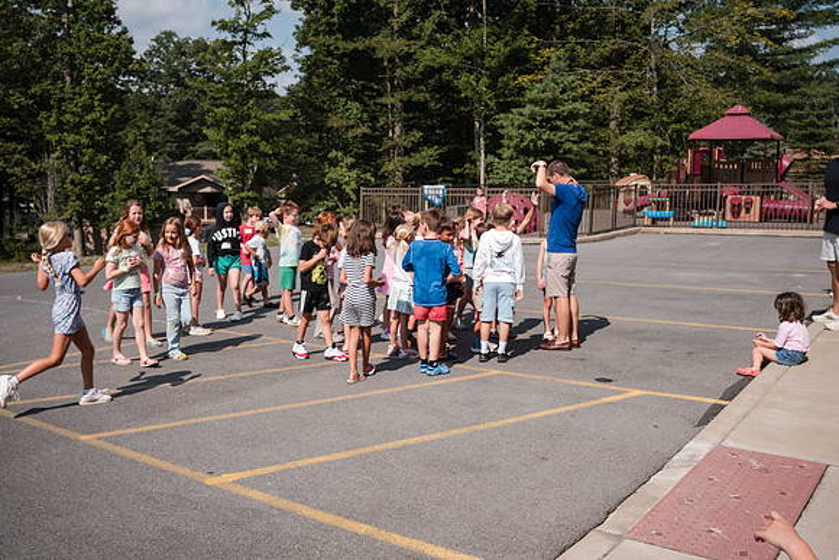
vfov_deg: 36.2
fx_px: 857
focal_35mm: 37
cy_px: 278
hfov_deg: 52.2
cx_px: 420
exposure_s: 1/400
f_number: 7.1
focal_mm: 35
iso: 100
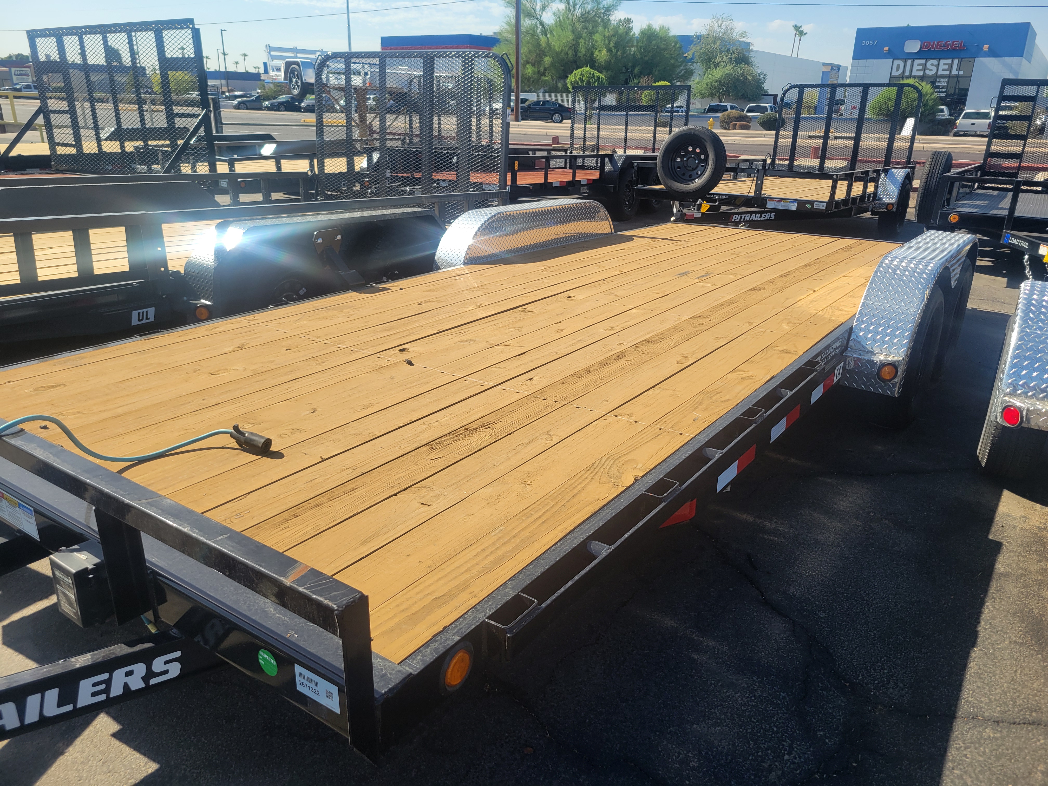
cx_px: 524
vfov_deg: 53.1
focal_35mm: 26
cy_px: 393
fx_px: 787
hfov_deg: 67.3
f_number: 1.8
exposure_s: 1/1641
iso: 40
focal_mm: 5.4
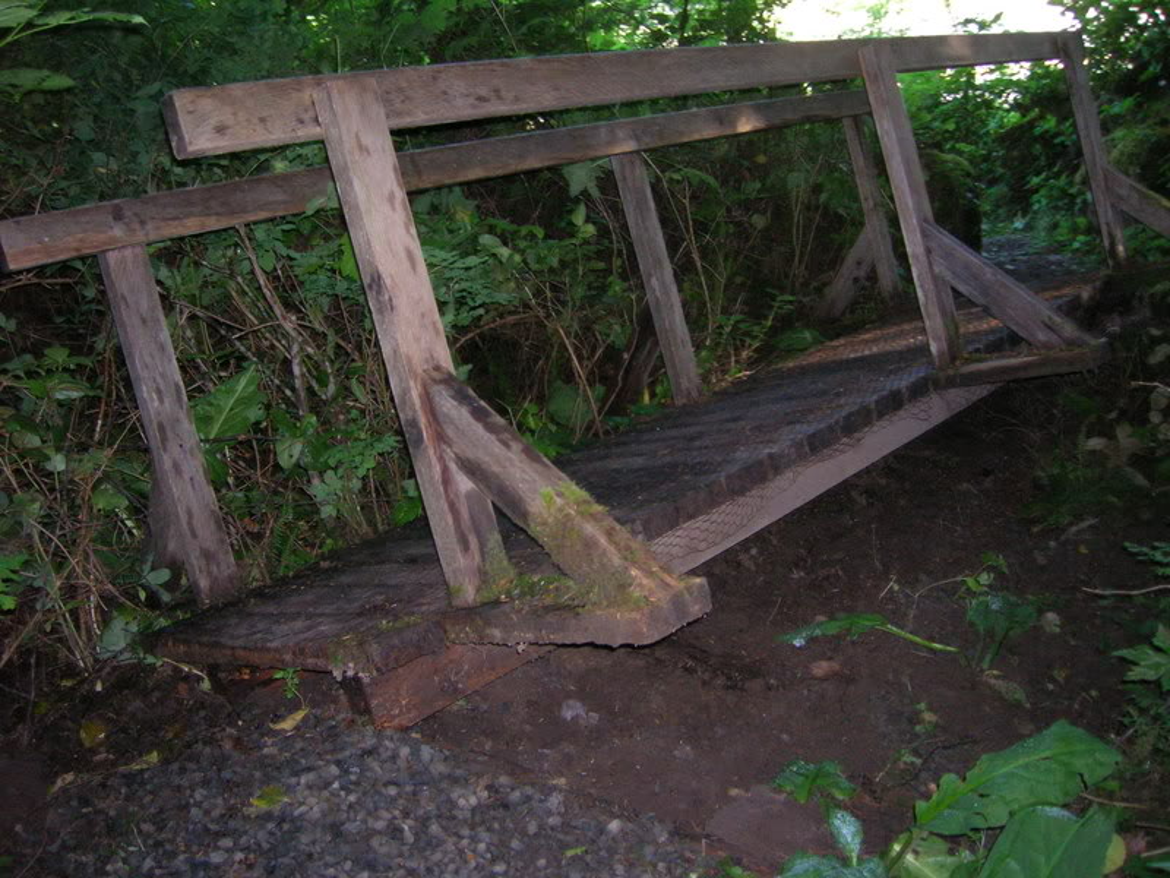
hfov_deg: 54.0
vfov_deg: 41.8
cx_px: 585
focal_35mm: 34
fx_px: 1149
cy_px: 439
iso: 200
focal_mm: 5.7
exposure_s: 1/60.1
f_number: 2.9
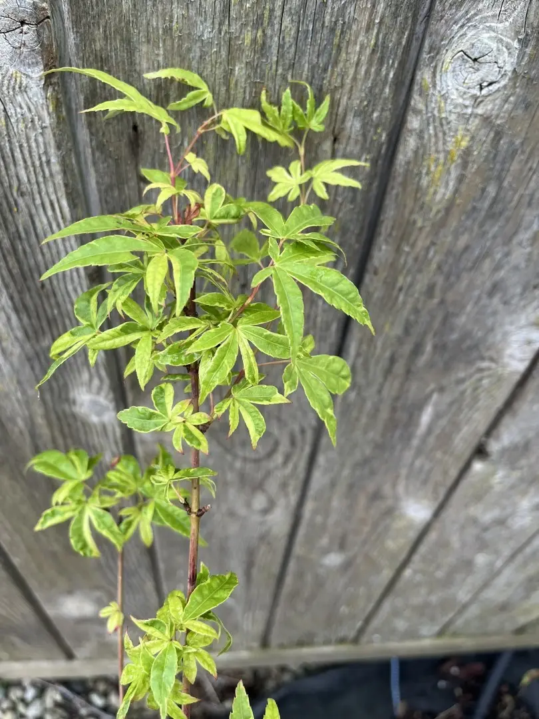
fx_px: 540
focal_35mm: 26
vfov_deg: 67.3
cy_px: 360
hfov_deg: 53.1
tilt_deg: -48.4
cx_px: 270
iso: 64
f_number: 1.6
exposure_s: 1/121
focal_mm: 5.1
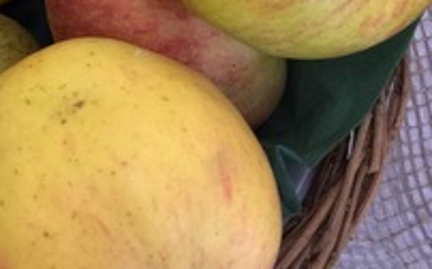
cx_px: 49
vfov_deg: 14.1
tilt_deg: -61.9
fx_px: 918
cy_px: -263
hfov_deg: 25.7
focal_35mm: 78
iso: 32
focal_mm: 4.15
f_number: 2.2
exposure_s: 1/15
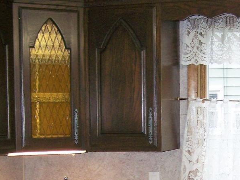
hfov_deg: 21.0
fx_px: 638
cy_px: 189
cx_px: 196
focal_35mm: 92
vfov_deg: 15.7
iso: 160
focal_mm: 6.3
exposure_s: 1/60
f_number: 2.8
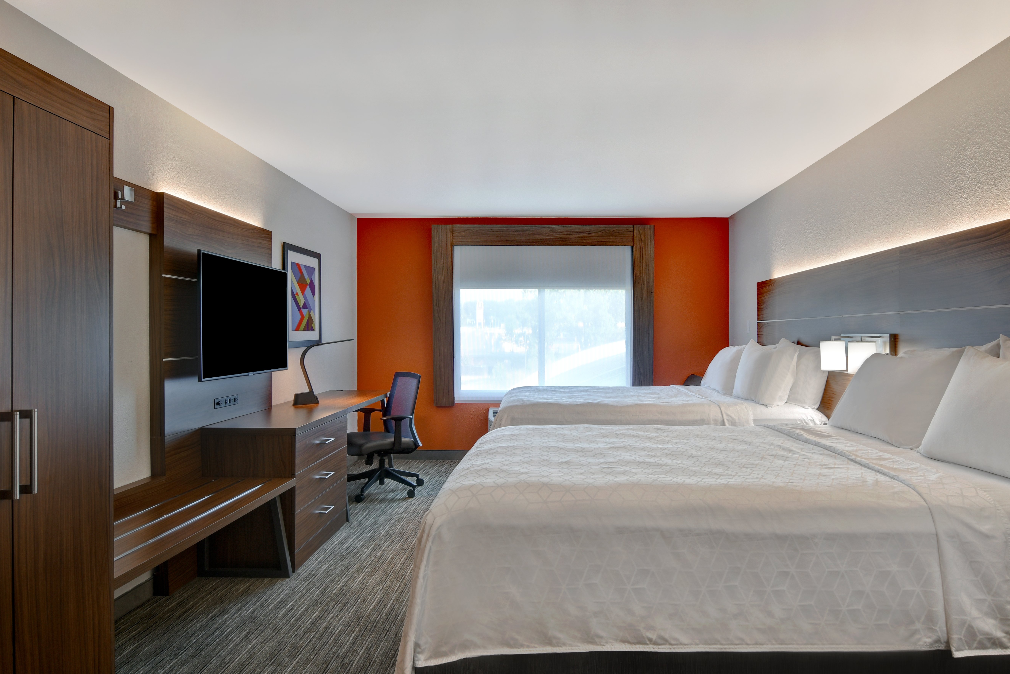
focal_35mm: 22
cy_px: 346
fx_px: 617
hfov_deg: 78.6
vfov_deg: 57.2
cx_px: 522
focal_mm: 14
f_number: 7.1
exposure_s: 1/20
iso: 200
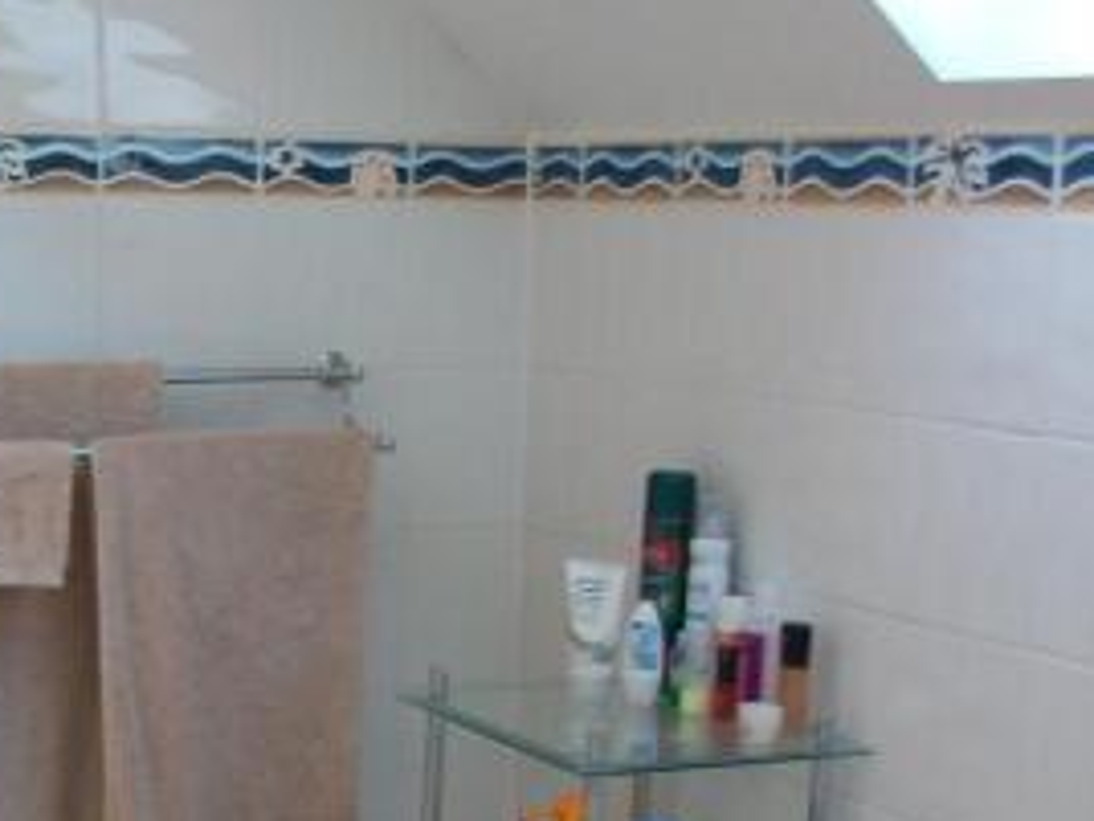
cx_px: 149
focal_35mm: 74
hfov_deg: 25.6
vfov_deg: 19.8
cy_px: 553
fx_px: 2339
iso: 120
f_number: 2.8
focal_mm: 5.7
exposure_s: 1/40
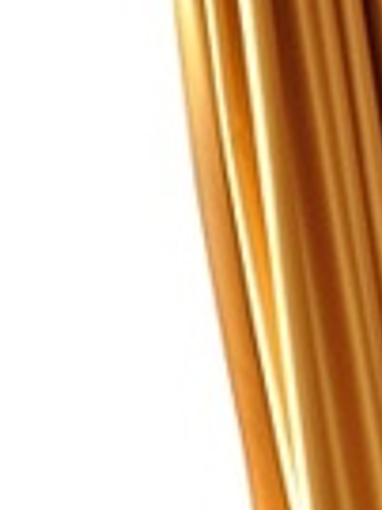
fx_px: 2270
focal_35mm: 154
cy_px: 718
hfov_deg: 7.4
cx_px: 1445
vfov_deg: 12.3
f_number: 5
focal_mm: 18
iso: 400
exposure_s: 1/60
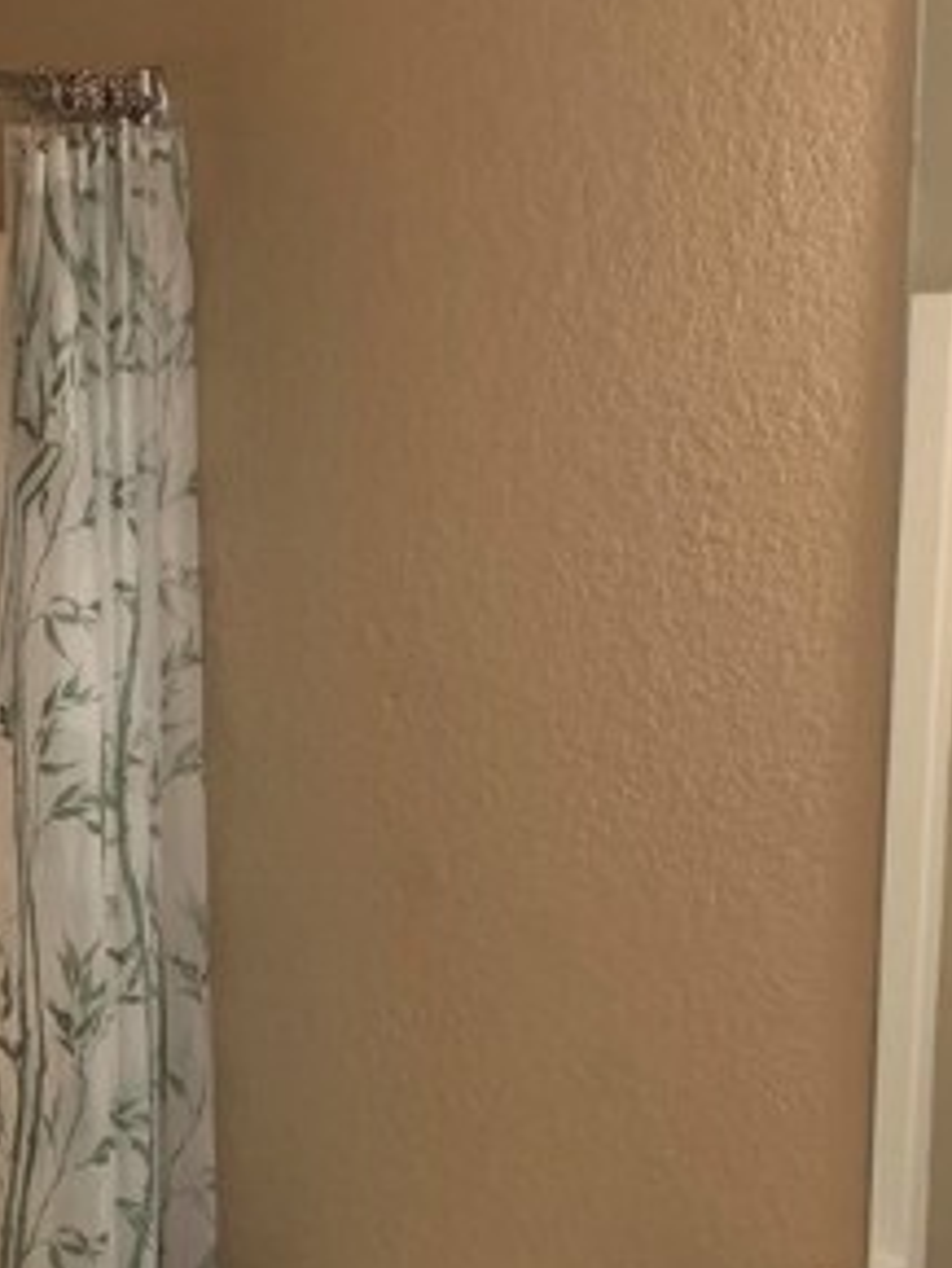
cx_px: 373
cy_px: 869
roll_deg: -0.5
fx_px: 2528
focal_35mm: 69
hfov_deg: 21.3
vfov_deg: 27.9
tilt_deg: -9.2
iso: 320
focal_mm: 4.25
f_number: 1.8
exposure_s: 1/60
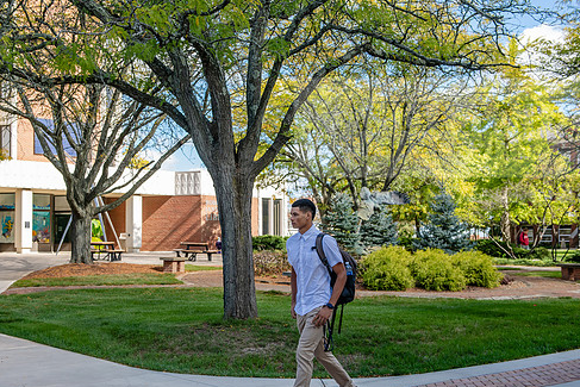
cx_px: 258
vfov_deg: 27.0
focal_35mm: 50
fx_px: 806
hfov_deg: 39.5
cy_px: 222
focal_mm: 42
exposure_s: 1/400
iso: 200
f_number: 4
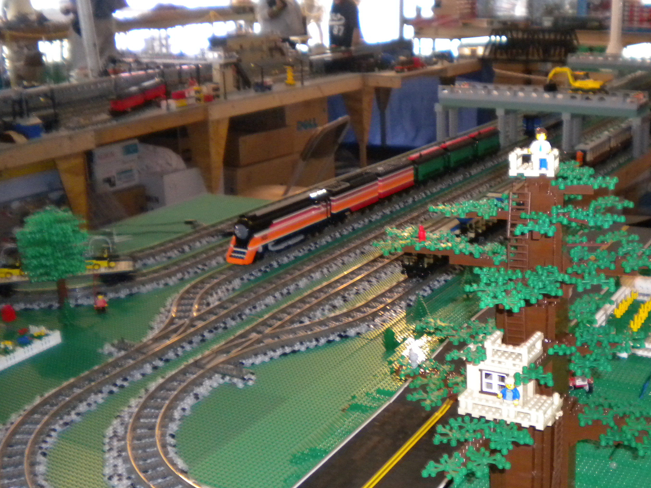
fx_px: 884
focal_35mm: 47
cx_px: 421
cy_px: 268
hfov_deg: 40.1
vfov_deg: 30.9
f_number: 3.1
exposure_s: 1/30
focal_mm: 6.3
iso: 400
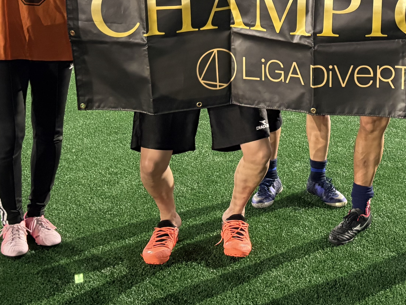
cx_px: 315
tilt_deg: -6.8
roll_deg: -0.1
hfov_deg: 28.1
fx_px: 798
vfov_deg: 20.7
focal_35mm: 68
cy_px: -18
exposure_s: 1/33
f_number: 1.6
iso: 500
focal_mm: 5.96
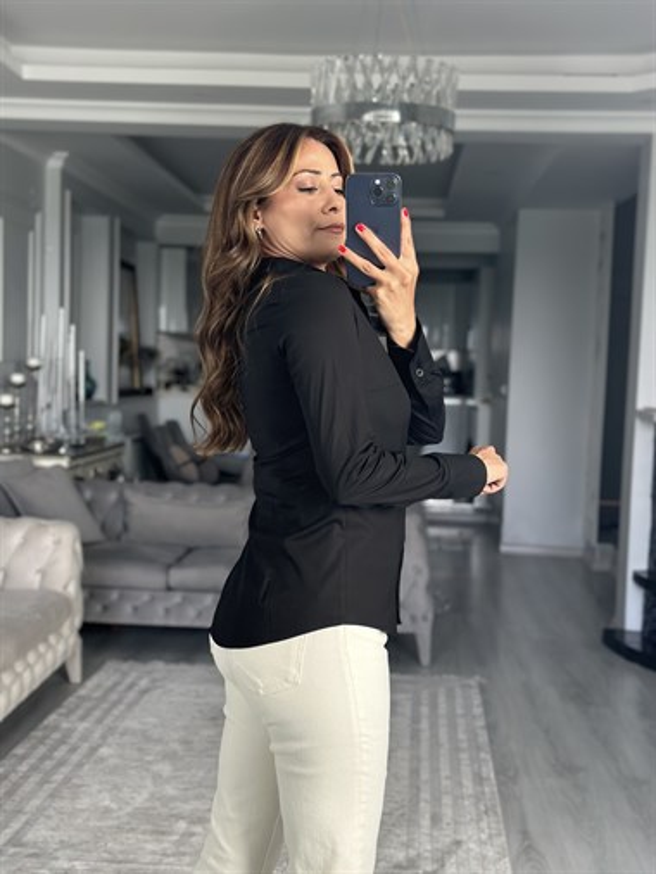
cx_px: 328
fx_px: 1212
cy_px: 437
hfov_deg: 30.3
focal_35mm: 48
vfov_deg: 39.6
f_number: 1.78
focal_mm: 6.86
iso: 125
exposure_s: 1/75
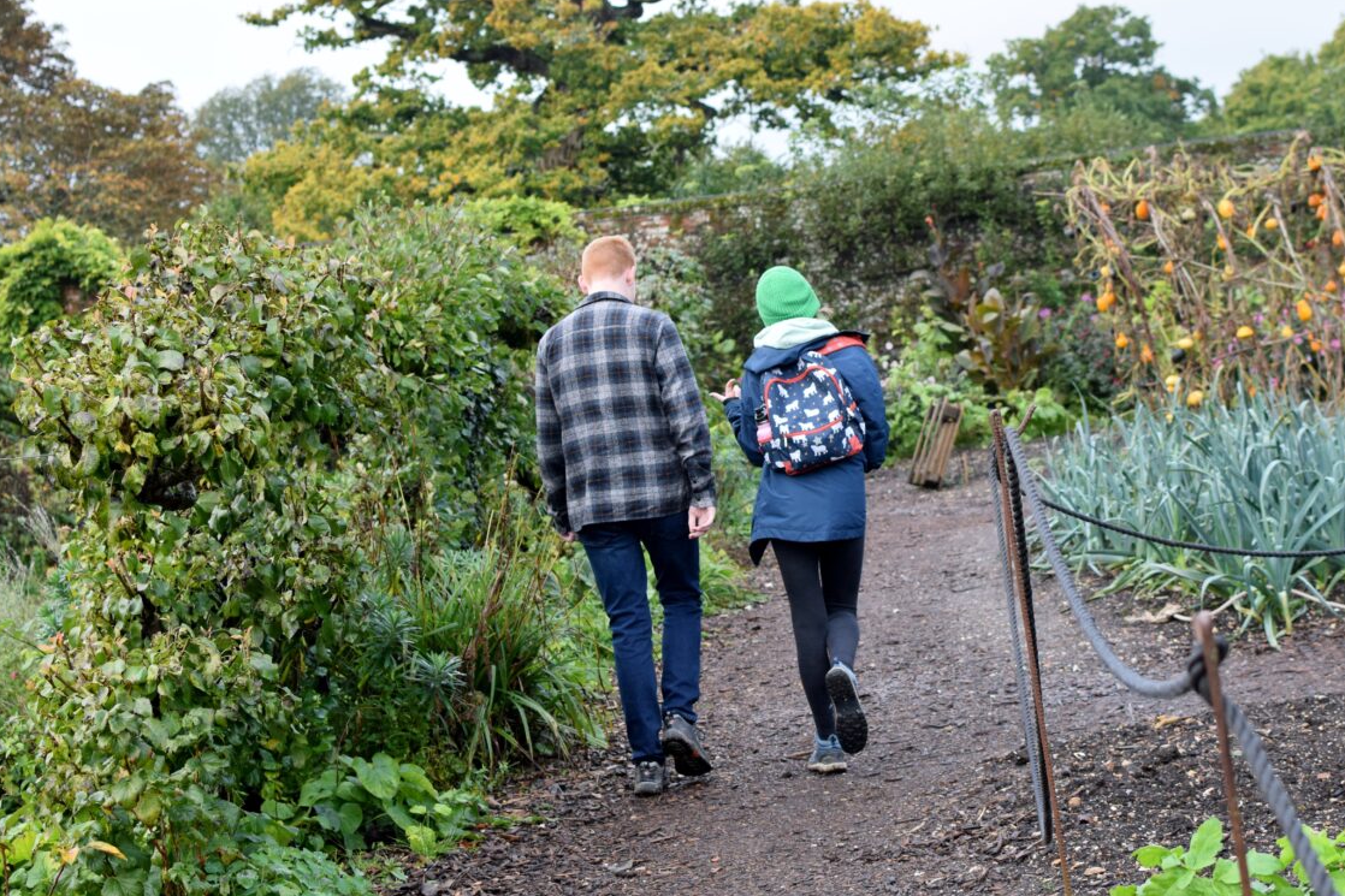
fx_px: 2527
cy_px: 378
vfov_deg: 20.1
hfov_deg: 29.8
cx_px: 786
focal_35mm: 68
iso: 640
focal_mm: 35
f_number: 4
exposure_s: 1/1000
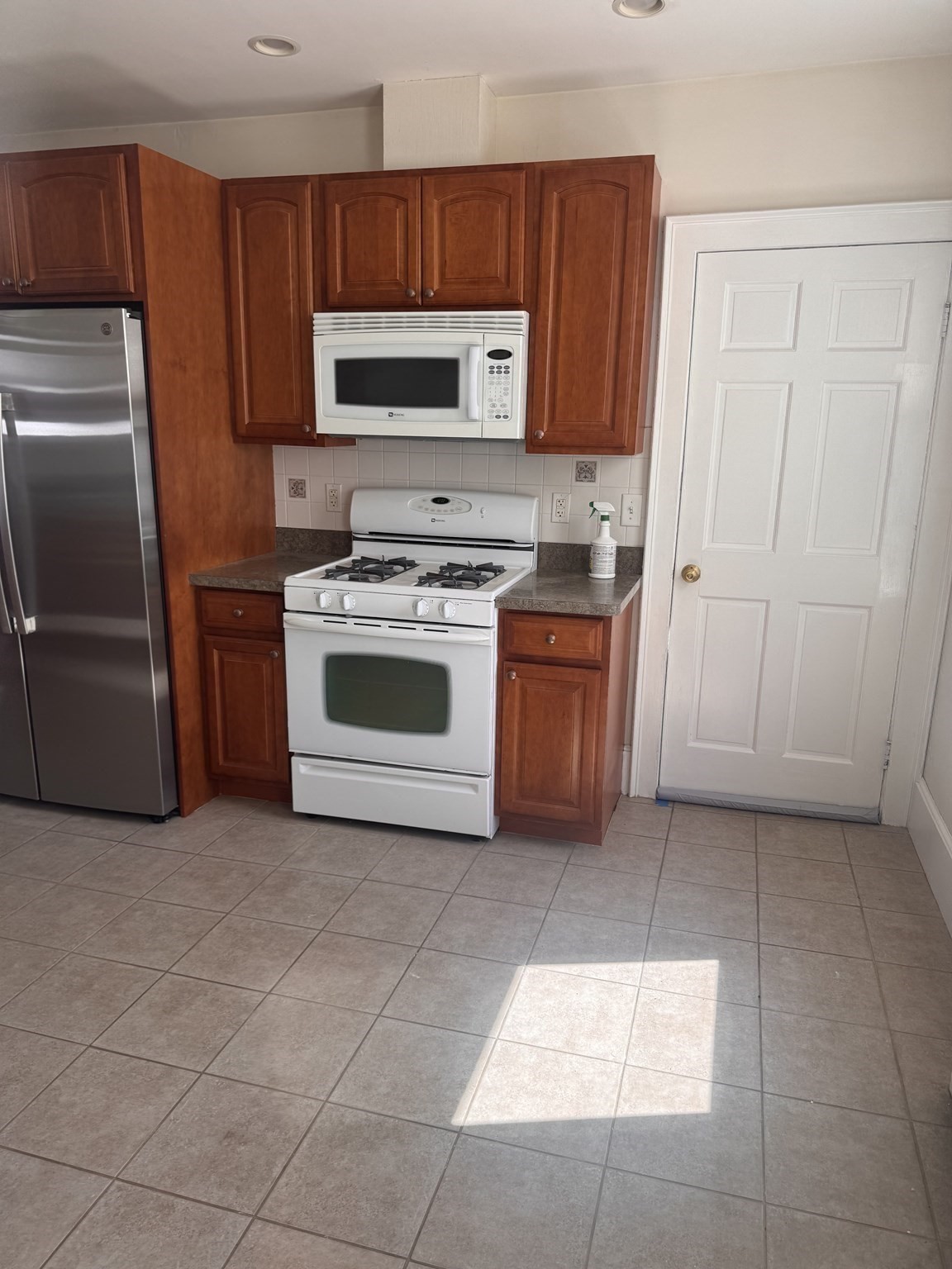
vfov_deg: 71.6
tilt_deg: -10.6
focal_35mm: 24
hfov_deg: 56.8
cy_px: 634
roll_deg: -2.8
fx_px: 880
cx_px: 476
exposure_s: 1/142
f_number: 1.78
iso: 64
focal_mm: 6.76
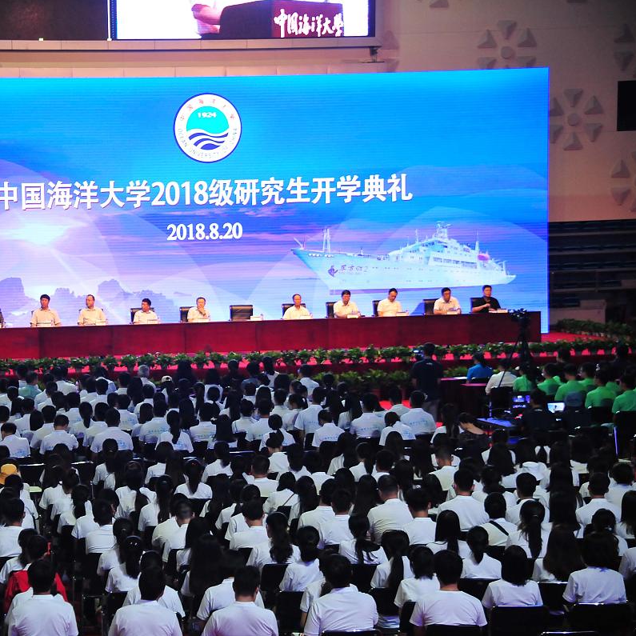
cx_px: 159
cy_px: 318
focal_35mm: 109
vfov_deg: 16.0
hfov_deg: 15.9
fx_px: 2266
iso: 2500
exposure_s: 1/125
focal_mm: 85
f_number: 6.3
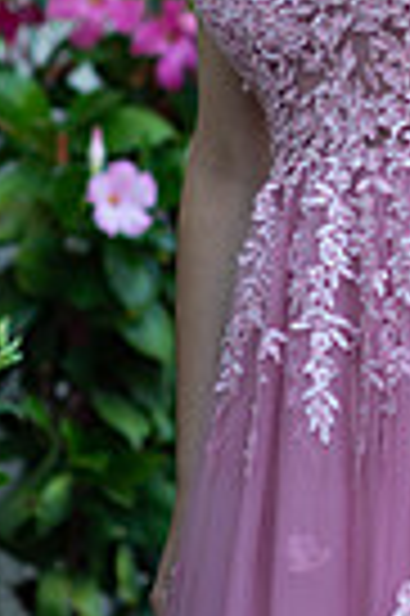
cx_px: 385
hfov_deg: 4.9
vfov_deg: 7.4
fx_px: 4795
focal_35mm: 280
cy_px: 135
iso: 250
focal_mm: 85
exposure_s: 1/640
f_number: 2
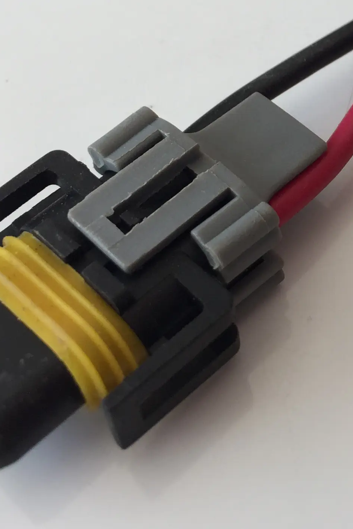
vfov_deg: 28.4
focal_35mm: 70
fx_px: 1029
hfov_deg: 18.7
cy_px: 123
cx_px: 396
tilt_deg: -53.8
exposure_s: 1/100
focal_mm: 4.15
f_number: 2.2
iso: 32
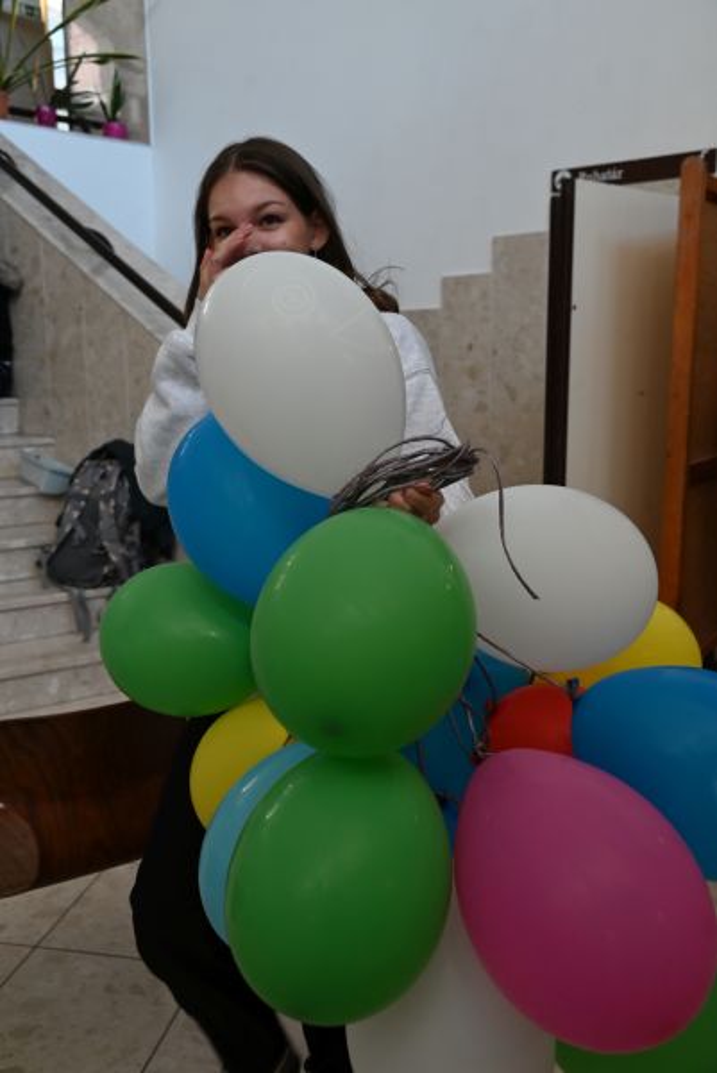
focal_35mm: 34
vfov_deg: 56.5
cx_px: 358
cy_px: 536
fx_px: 999
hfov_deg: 39.5
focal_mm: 33.5
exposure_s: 1/160
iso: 1600
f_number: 6.3
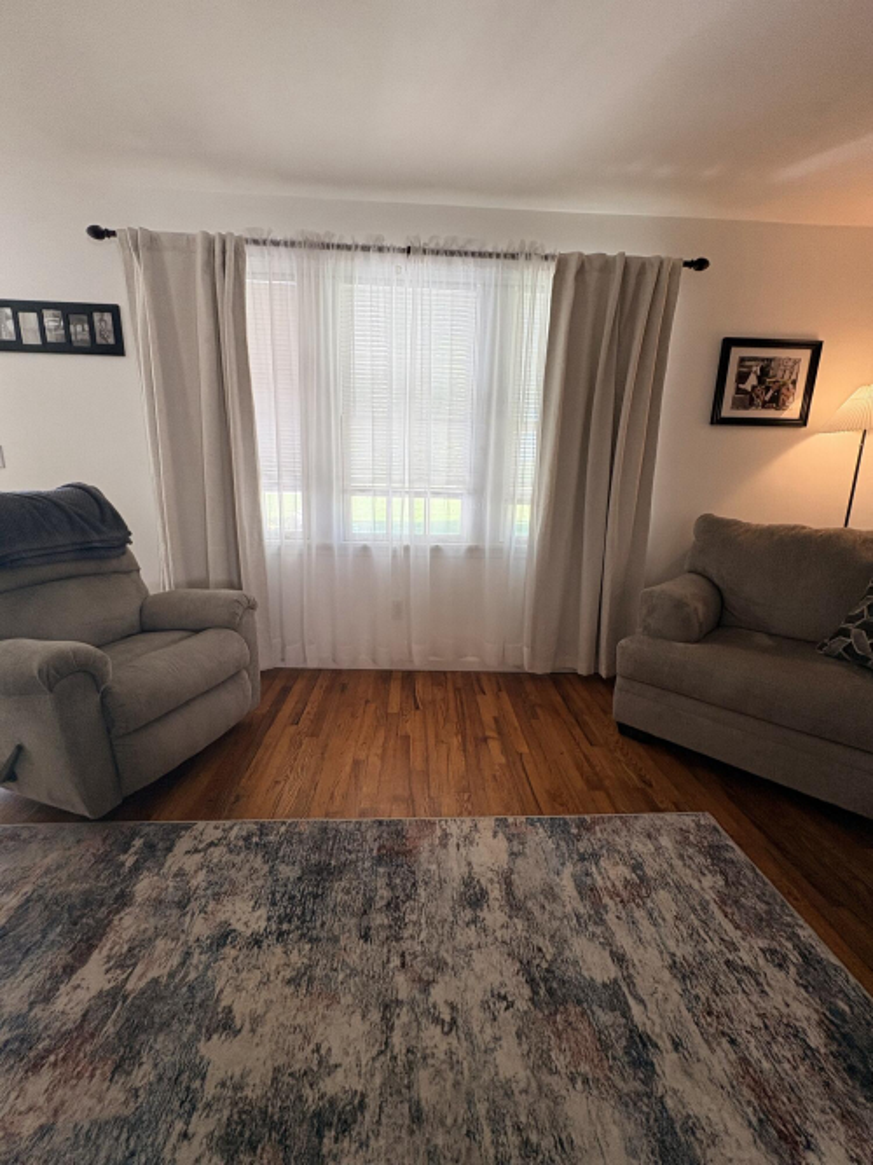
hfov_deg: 85.7
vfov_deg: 102.1
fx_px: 471
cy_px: 582
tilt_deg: -12.9
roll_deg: -1.7
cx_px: 436
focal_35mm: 14
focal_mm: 2.22
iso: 100
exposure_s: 1/99
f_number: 2.2
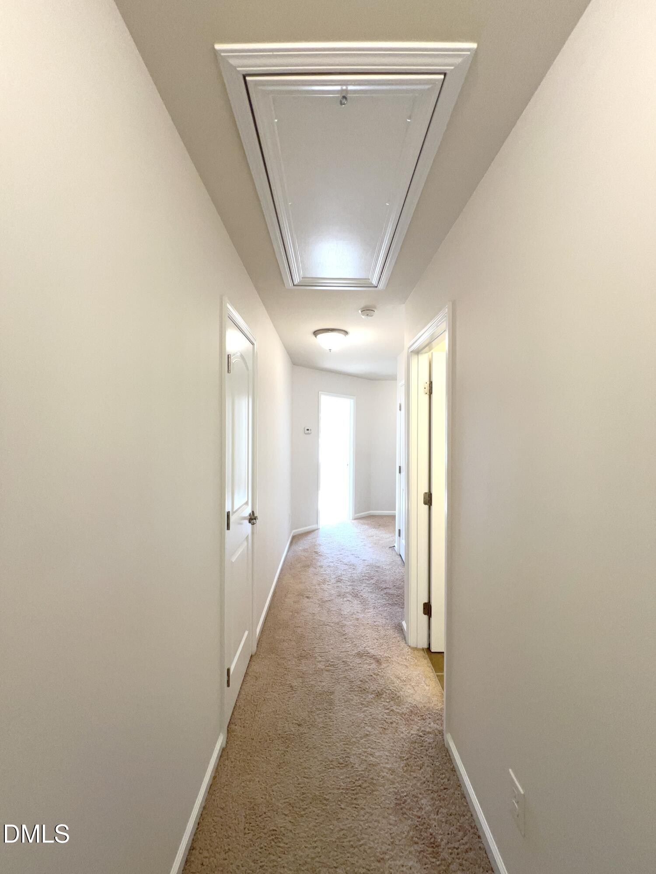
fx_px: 328
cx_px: 328
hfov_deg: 89.9
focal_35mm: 13
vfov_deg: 106.2
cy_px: 437
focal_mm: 1.57
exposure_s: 1/30
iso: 64
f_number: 1.8
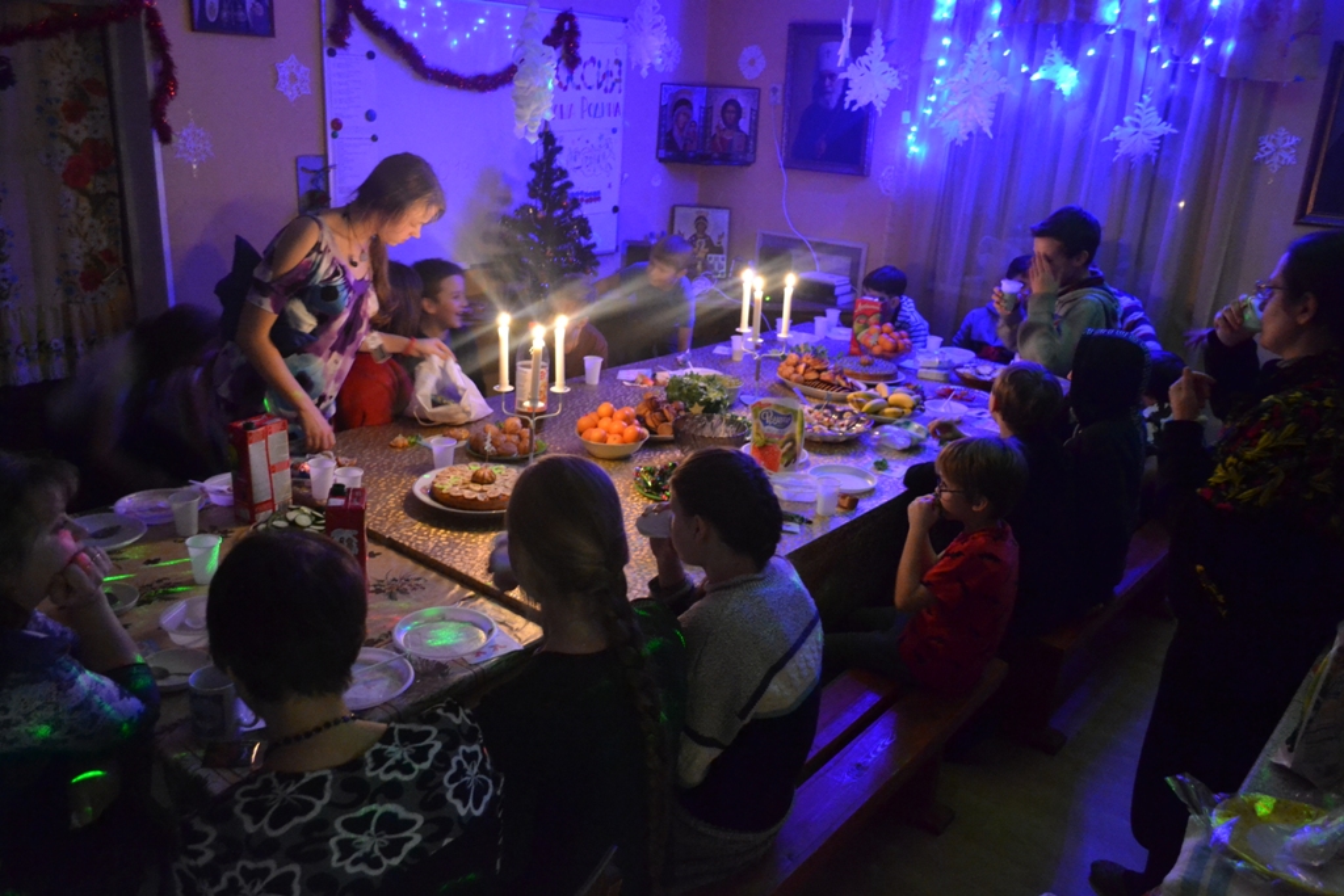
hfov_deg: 67.4
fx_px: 1008
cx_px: 672
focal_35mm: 27
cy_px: 448
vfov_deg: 47.9
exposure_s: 1/10
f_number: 3.5
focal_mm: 18
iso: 3200
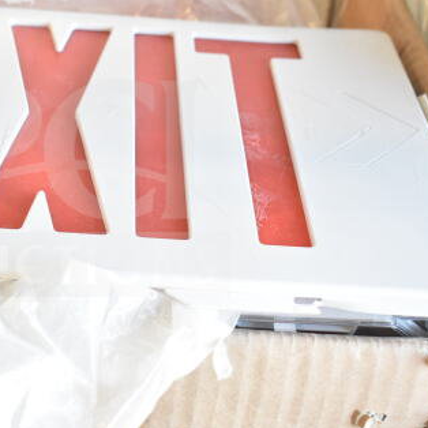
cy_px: 189
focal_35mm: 67
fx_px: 935
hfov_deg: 25.3
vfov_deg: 25.8
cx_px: 76
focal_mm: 27
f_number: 5
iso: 1600
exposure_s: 1/100
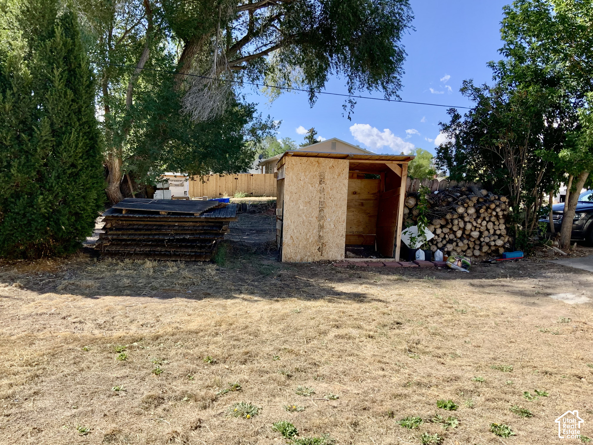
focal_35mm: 29
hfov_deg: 61.7
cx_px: 296
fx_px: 497
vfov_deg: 48.2
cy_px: 222
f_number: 1.8
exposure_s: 1/929
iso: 16
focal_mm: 3
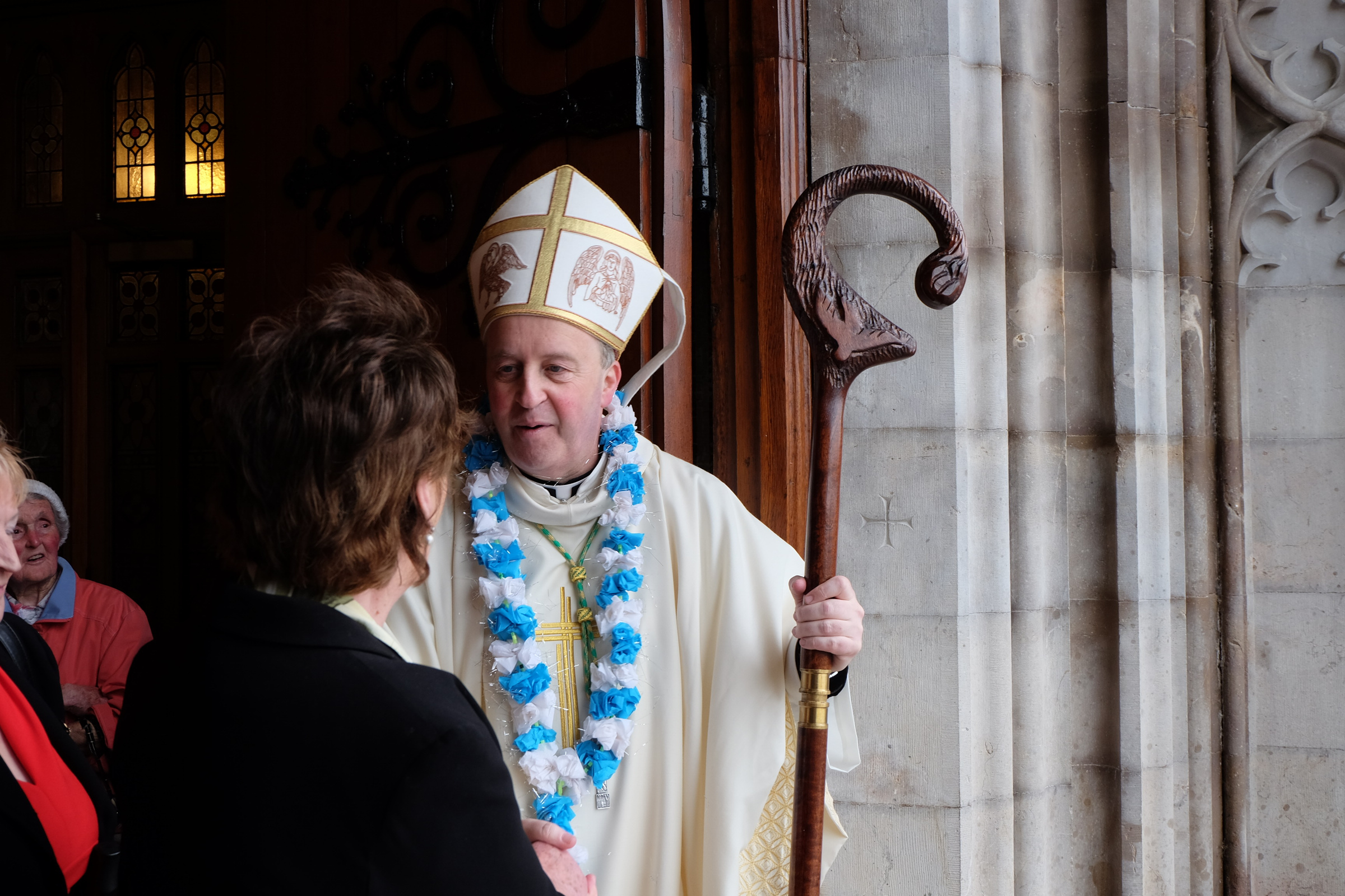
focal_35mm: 33
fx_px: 1233
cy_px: 448
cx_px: 672
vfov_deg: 40.0
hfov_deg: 57.2
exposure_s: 1/100
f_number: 5
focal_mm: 22.2
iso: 400
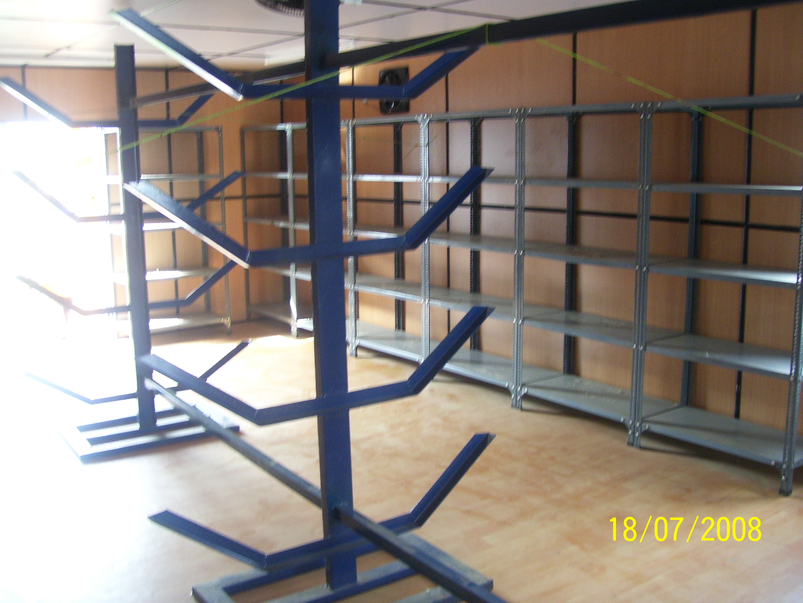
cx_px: 402
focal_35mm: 37
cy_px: 302
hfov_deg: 50.1
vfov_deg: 38.7
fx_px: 858
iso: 160
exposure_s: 1/20
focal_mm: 6
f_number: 2.7
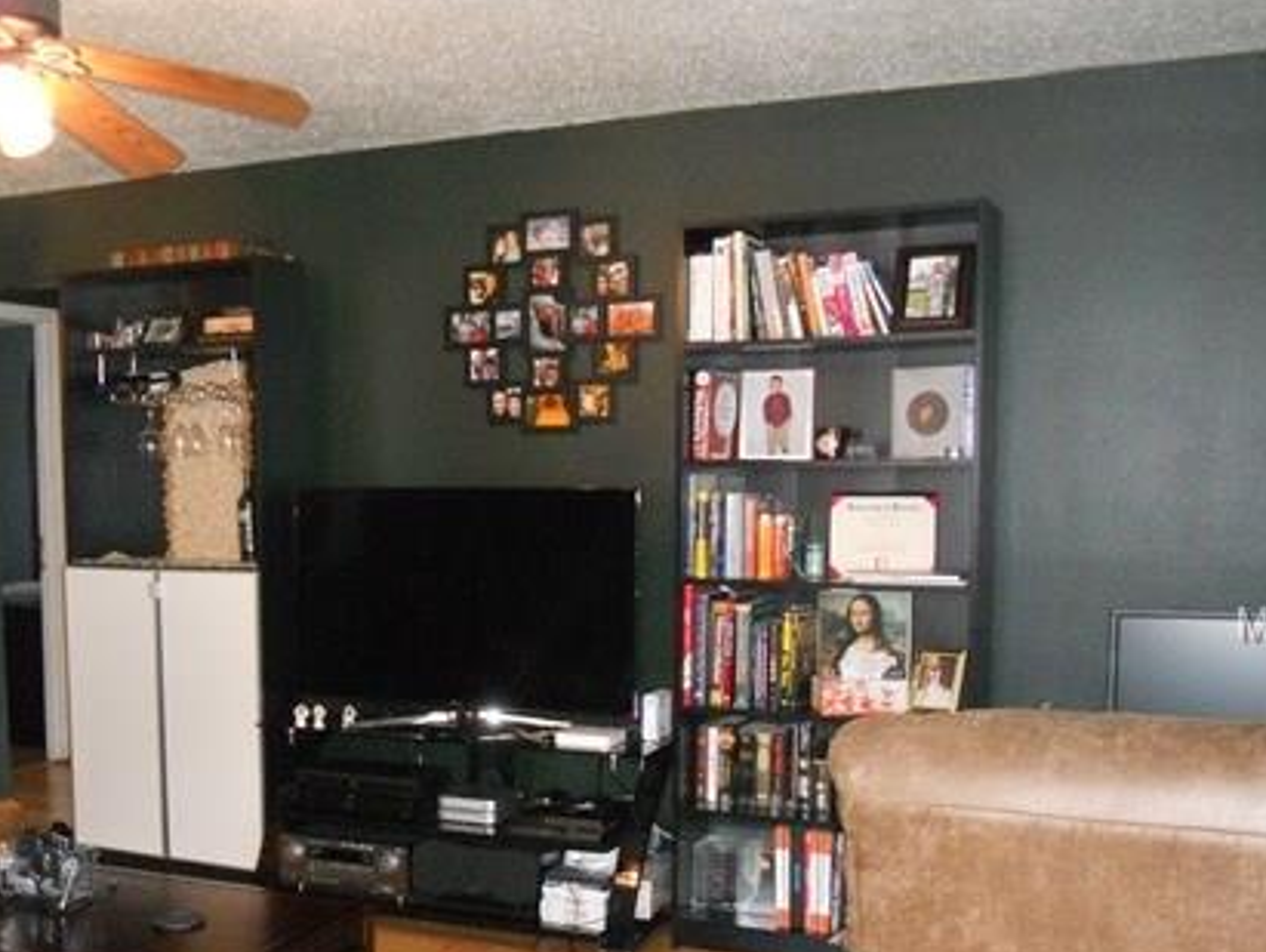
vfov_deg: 34.1
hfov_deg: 44.2
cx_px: 437
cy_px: 625
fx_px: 1537
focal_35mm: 42
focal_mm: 4.9
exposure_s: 1/25
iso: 640
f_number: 3.2
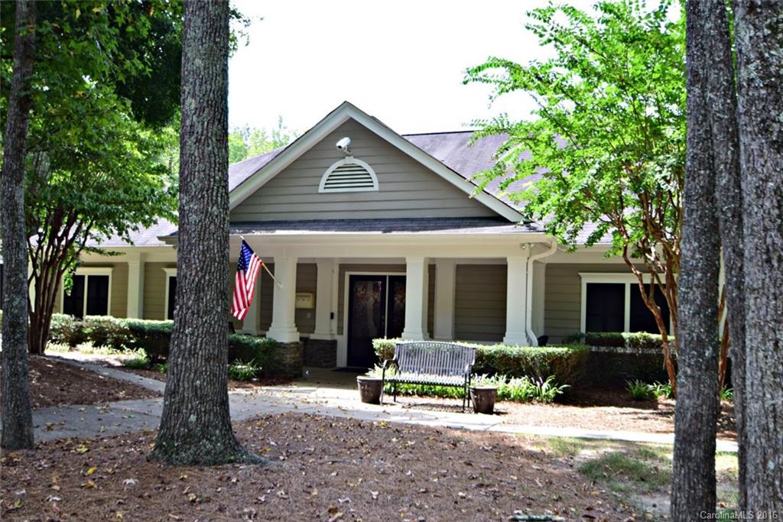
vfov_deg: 43.6
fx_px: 653
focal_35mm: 30
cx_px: 392
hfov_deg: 61.9
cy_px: 261
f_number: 4.2
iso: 200
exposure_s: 1/250
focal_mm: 20
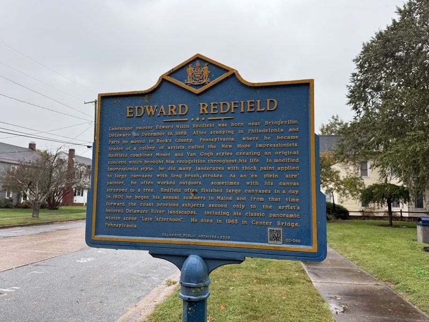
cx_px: 214
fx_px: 297
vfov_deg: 56.8
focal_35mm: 24
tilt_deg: +7.3
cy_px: 161
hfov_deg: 71.6
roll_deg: -1.2
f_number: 1.78
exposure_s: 1/435
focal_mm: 6.76
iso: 80
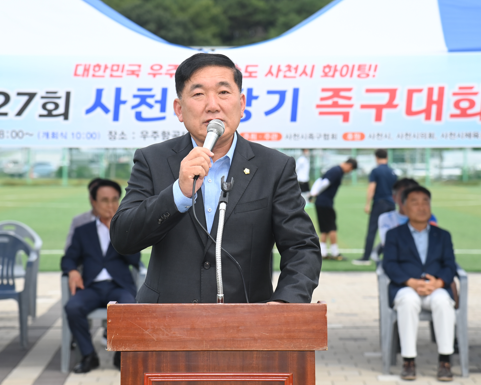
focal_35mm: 119
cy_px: 193
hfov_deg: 16.2
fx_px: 1694
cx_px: 201
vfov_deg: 13.0
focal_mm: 105
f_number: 6.3
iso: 400
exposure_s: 1/640
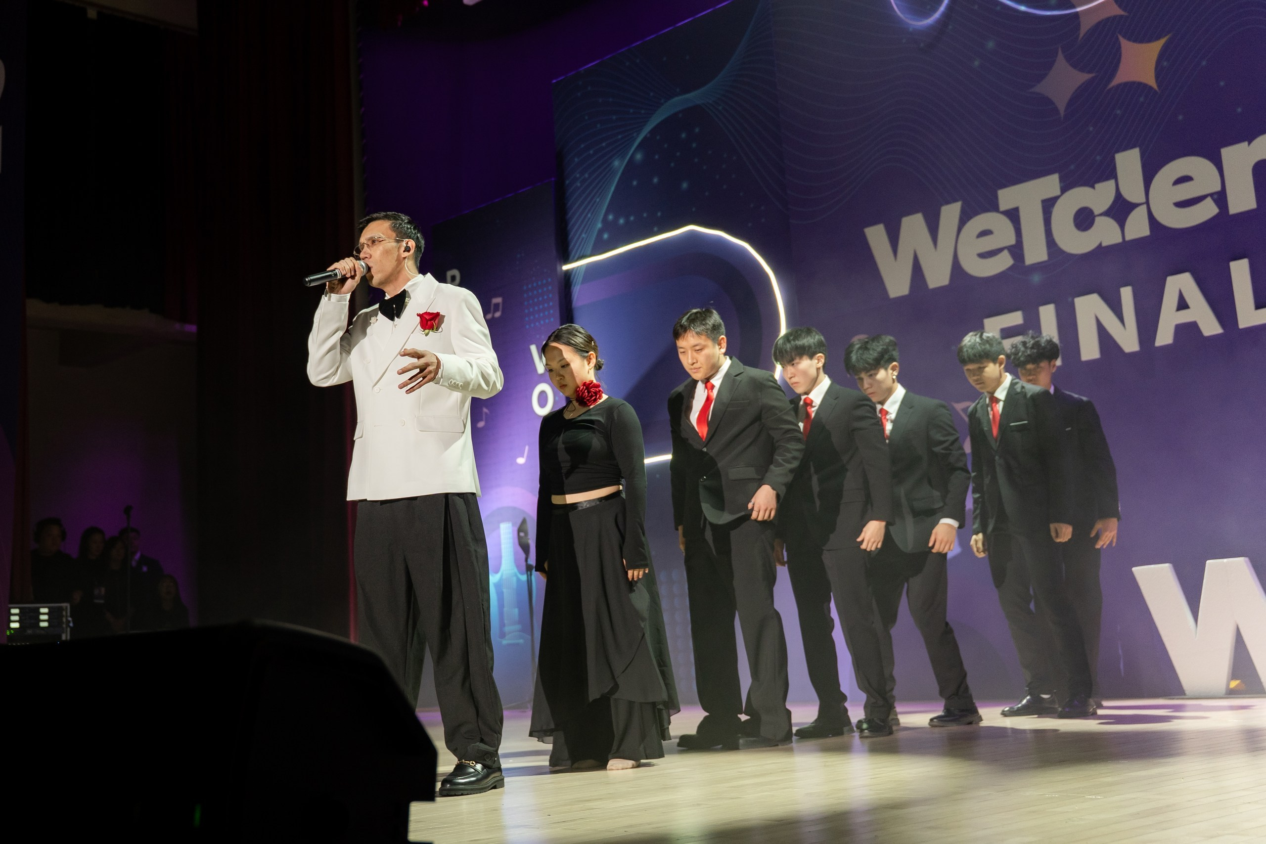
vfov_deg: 30.3
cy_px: 380
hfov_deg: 44.1
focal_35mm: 44
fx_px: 1556
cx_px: 532
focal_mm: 34.3
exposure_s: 1/250
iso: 640
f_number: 2.8
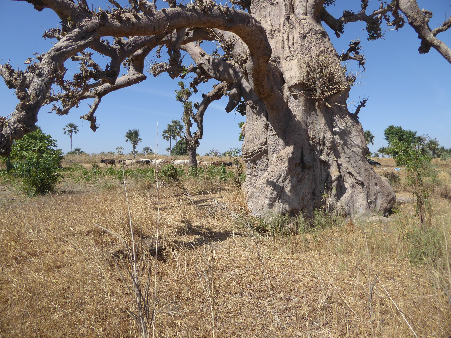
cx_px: 226
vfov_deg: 56.8
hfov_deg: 71.6
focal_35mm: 24
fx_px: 313
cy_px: 169
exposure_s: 1/1000
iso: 80
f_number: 3.3
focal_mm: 4.3
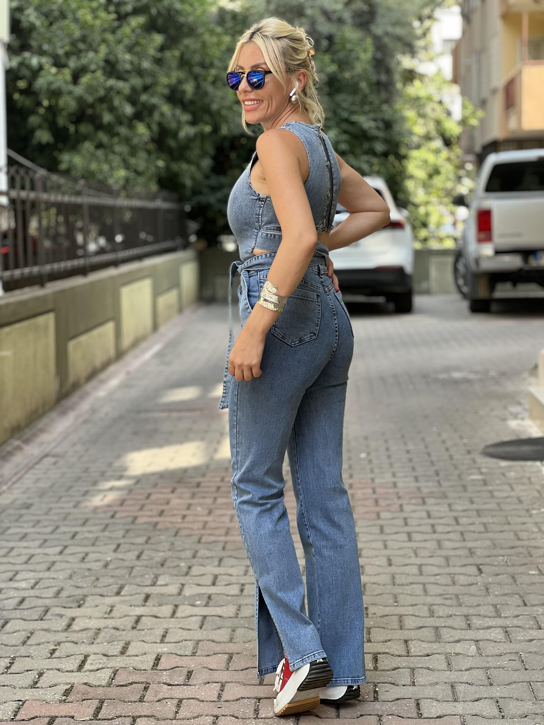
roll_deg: -0.3
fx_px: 1613
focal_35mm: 77
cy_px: 362
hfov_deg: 19.1
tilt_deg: -3.9
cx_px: 272
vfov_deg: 25.3
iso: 32
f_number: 2.8
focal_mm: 9
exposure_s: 1/121
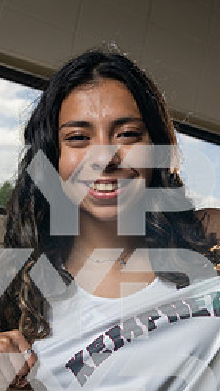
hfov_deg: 21.1
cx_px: 103
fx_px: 591
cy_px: 295
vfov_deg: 35.8
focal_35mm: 57
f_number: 6.3
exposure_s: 1/250
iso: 400
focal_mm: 32
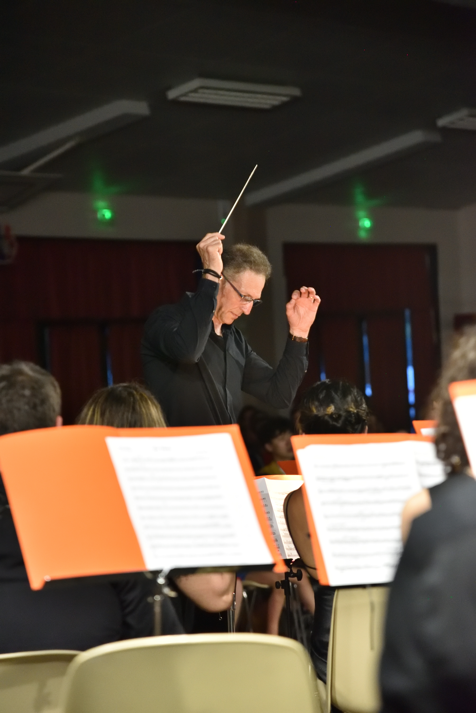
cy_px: 356
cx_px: 238
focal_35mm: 120
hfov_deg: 11.4
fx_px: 2378
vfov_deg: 17.1
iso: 5000
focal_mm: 120
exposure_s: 1/125
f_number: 4
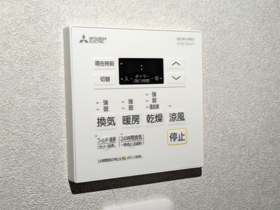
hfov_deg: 37.5
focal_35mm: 51
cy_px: 105
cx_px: 140
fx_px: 413
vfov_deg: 28.6
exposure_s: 1/40
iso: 951
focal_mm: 5.43
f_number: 1.89
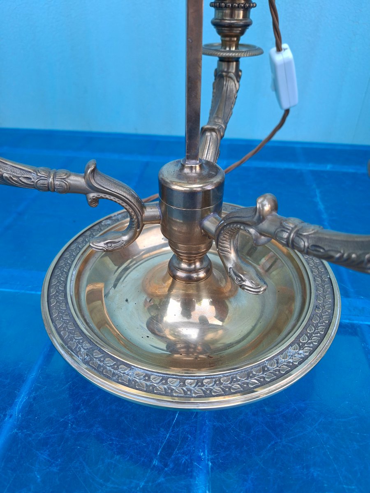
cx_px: 185
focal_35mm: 23
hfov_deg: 58.9
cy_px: 246
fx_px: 328
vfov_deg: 73.9
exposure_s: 1/100
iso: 64
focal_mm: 5.54
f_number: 1.8
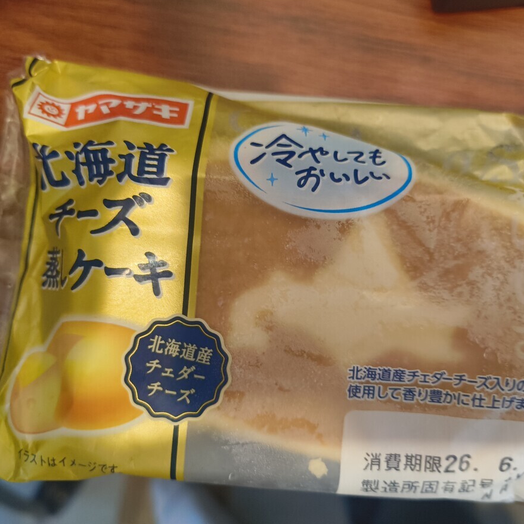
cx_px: 290
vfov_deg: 55.6
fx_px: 497
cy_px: 256
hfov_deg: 55.5
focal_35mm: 29
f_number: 1.87
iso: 2253
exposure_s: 1/33.3
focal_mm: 5.56
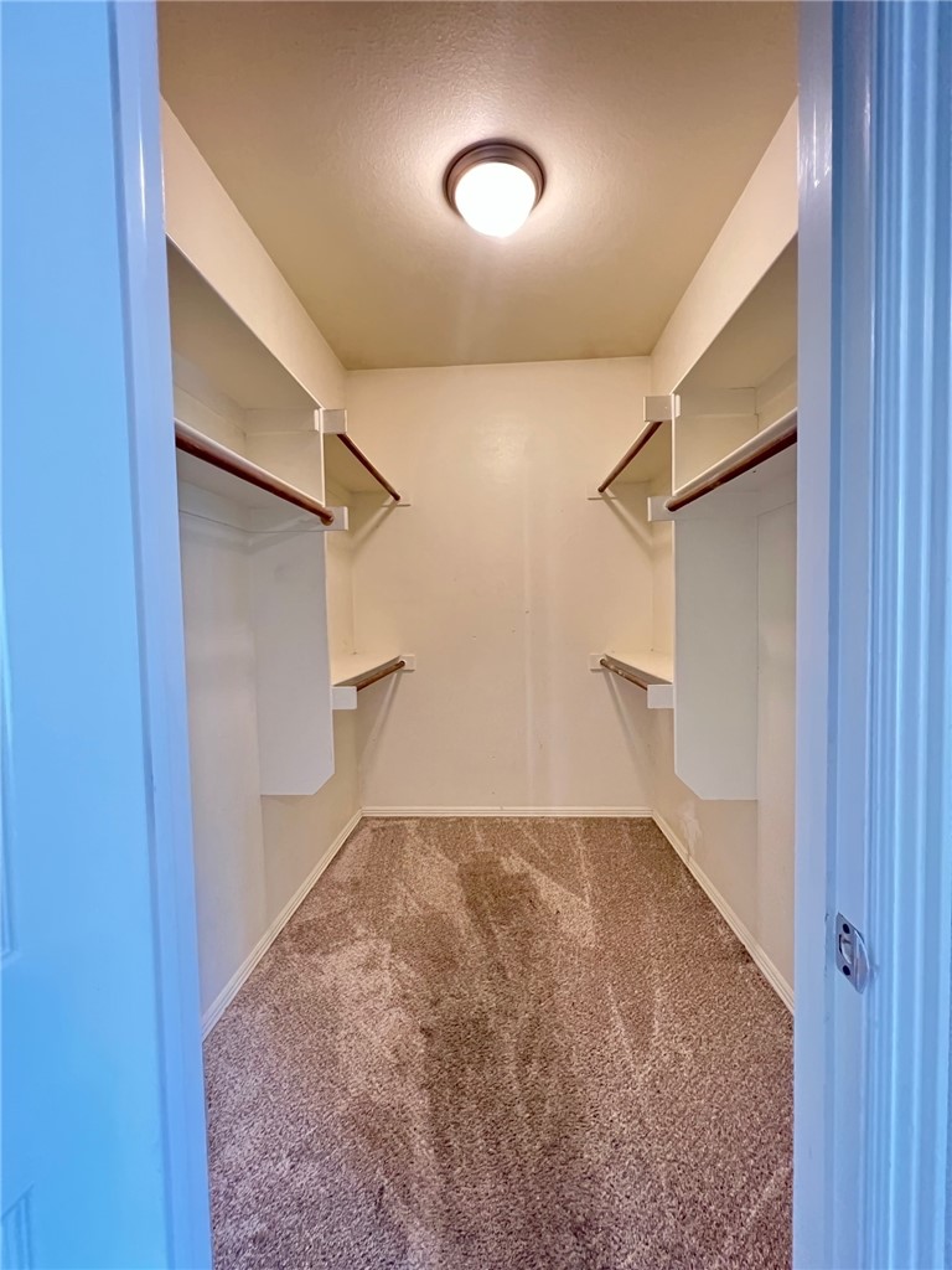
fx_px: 477
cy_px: 635
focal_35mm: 13
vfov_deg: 106.2
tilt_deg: -2.2
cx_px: 476
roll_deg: +1.4
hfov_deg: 89.9
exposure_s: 1/60
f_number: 1.8
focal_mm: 1.57
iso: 640
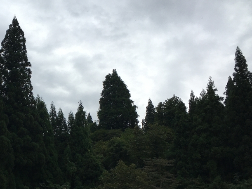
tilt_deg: +17.4
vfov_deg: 25.2
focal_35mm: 57
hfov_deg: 32.7
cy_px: 154
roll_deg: -0.9
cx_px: 45
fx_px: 415
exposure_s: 1/1374
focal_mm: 4.15
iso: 25
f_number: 2.2
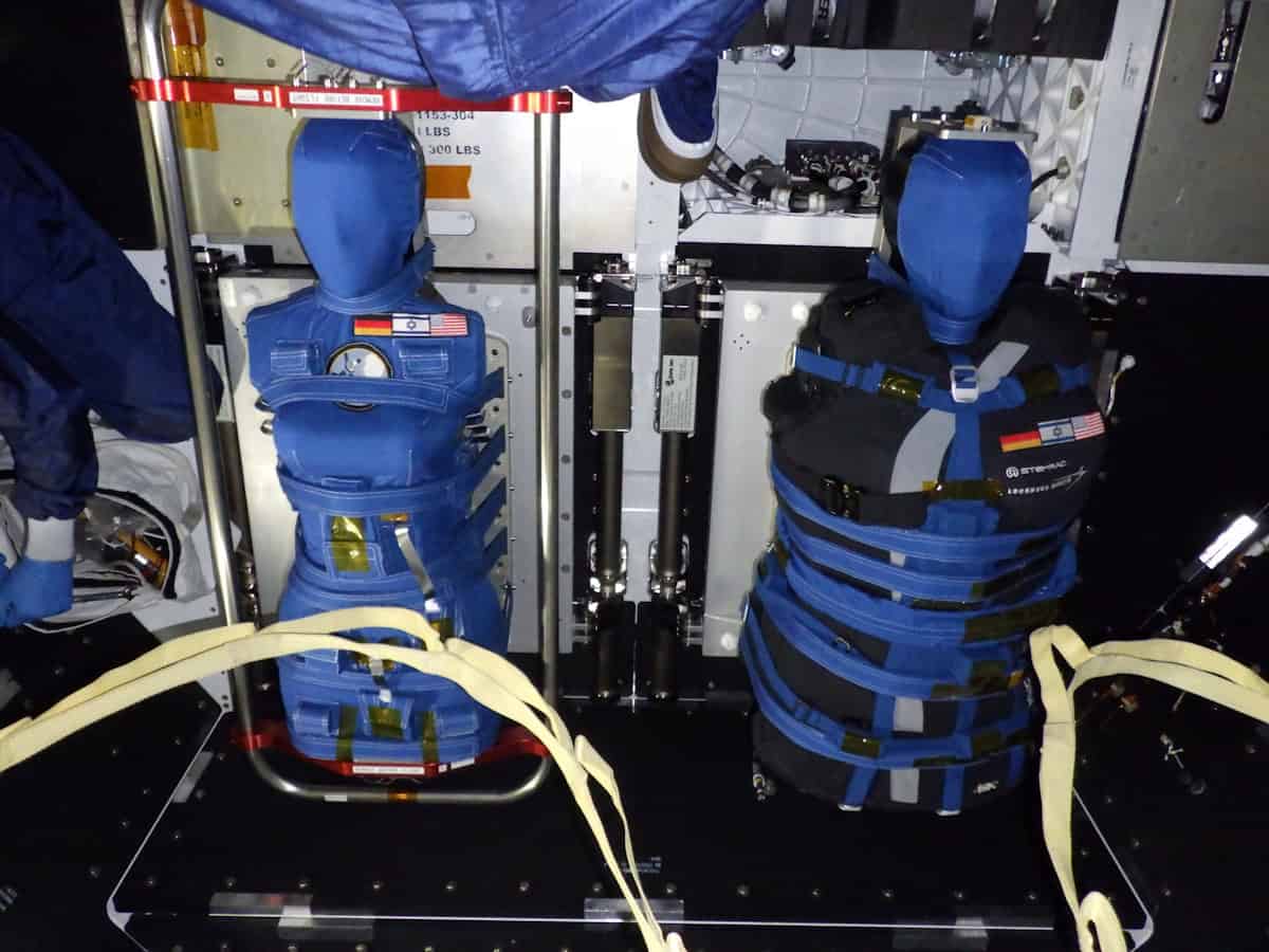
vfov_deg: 49.7
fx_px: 1026
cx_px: 634
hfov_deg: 63.4
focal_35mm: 28
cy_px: 476
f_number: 3.5
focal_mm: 5
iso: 1600
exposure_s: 1/40
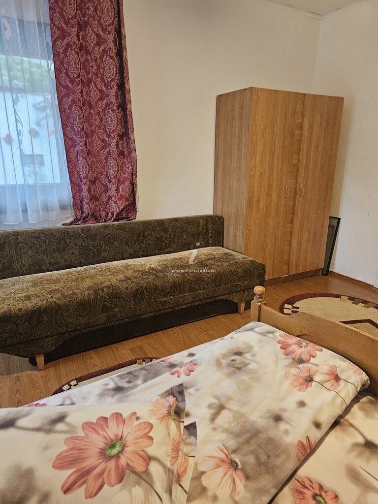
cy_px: 252
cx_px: 189
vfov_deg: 73.9
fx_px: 335
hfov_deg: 58.9
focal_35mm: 23
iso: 640
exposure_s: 1/100
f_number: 1.7
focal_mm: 6.3
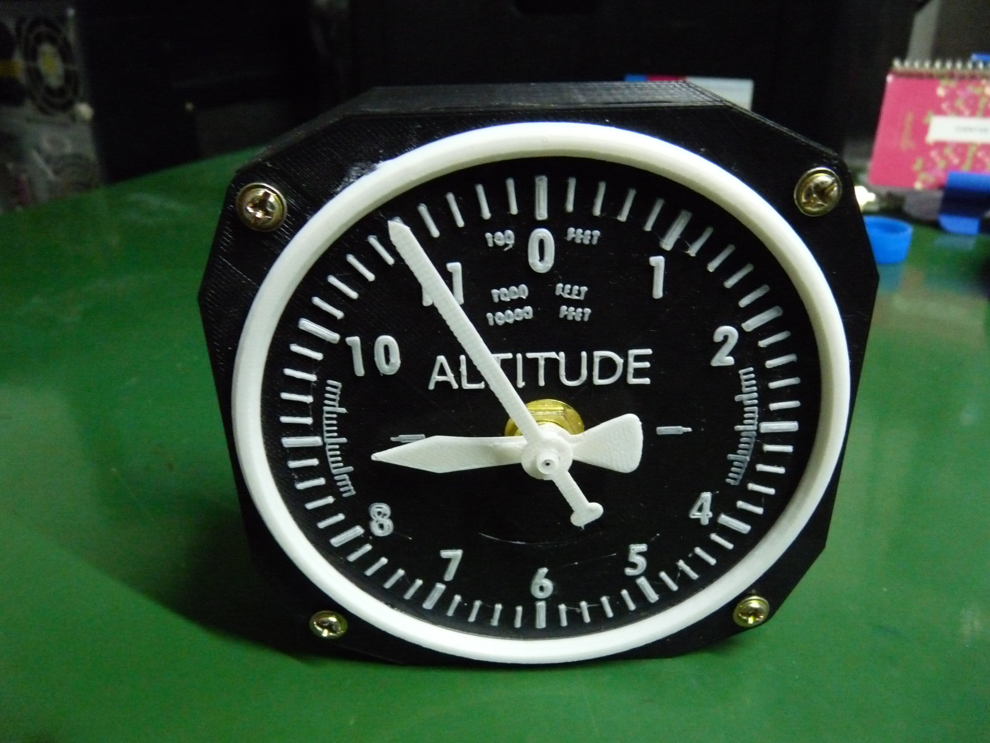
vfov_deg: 51.4
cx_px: 495
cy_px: 372
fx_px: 772
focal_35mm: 27
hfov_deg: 65.3
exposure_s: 1/13
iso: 800
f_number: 2.8
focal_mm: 4.8
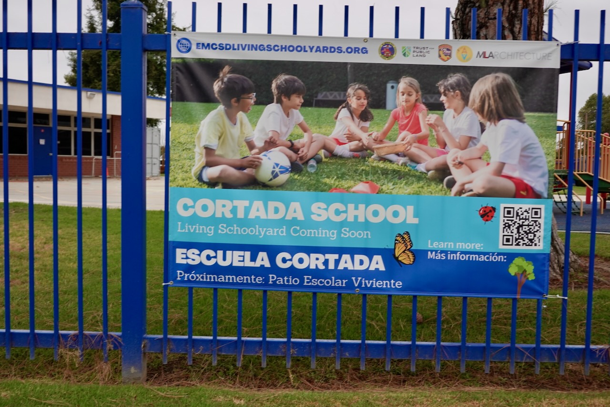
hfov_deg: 44.5
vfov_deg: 30.5
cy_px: 204
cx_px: 305
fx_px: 746
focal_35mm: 44
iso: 100
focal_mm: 16.21
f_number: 4
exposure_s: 1/250
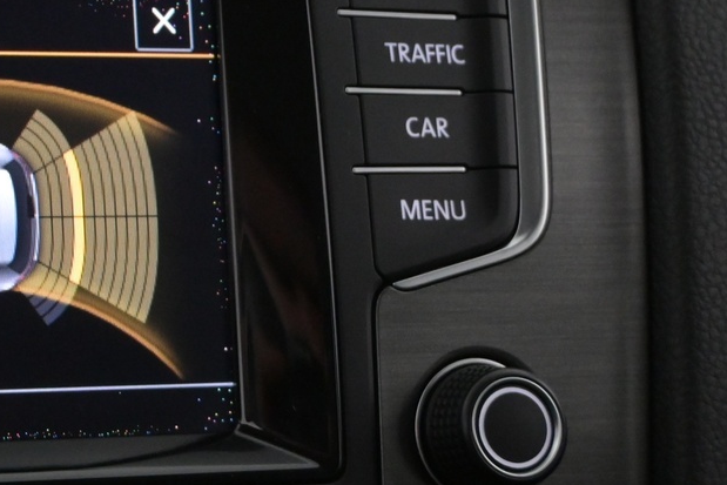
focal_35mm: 90
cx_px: -152
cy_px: 195
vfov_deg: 15.1
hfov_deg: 21.0
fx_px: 1824
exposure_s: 1/60
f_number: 4.2
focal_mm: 23
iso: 2500
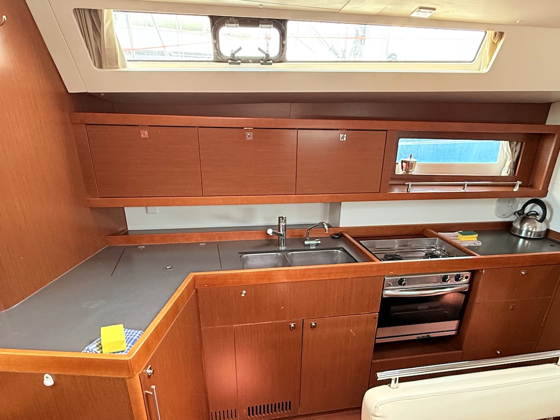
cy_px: 298
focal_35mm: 24
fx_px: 388
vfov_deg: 55.0
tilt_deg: -25.1
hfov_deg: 71.5
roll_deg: -1.4
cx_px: 300
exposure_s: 1/60
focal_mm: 2.22
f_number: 2.2
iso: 400
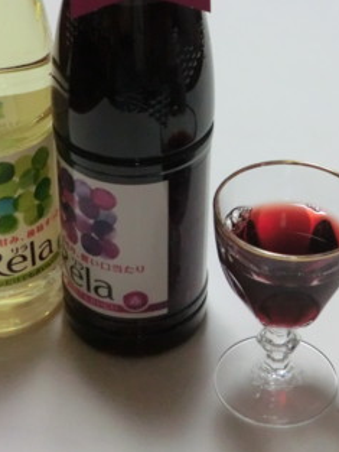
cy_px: 150
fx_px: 1031
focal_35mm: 79
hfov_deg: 18.6
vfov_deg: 24.6
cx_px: 229
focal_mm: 9.8
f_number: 4.2
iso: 640
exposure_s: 1/60
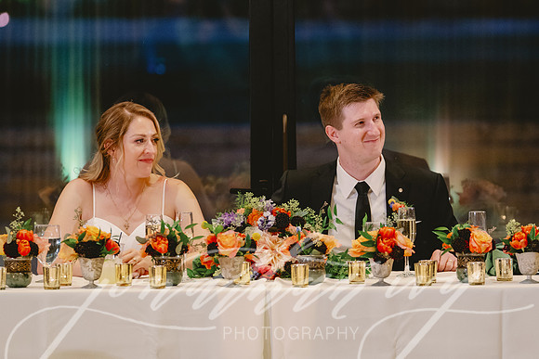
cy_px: 180
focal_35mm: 267
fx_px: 3998
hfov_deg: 7.7
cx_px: 270
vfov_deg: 5.2
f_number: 2.8
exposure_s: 1/60
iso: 3200
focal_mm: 178
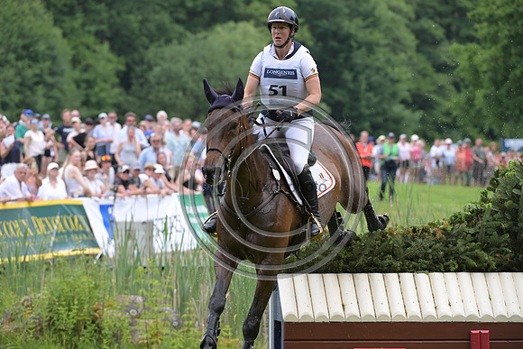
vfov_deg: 6.9
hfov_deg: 10.3
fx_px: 2906
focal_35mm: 200
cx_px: 262
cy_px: 174
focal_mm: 200
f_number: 5.6
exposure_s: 1/1250
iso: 900
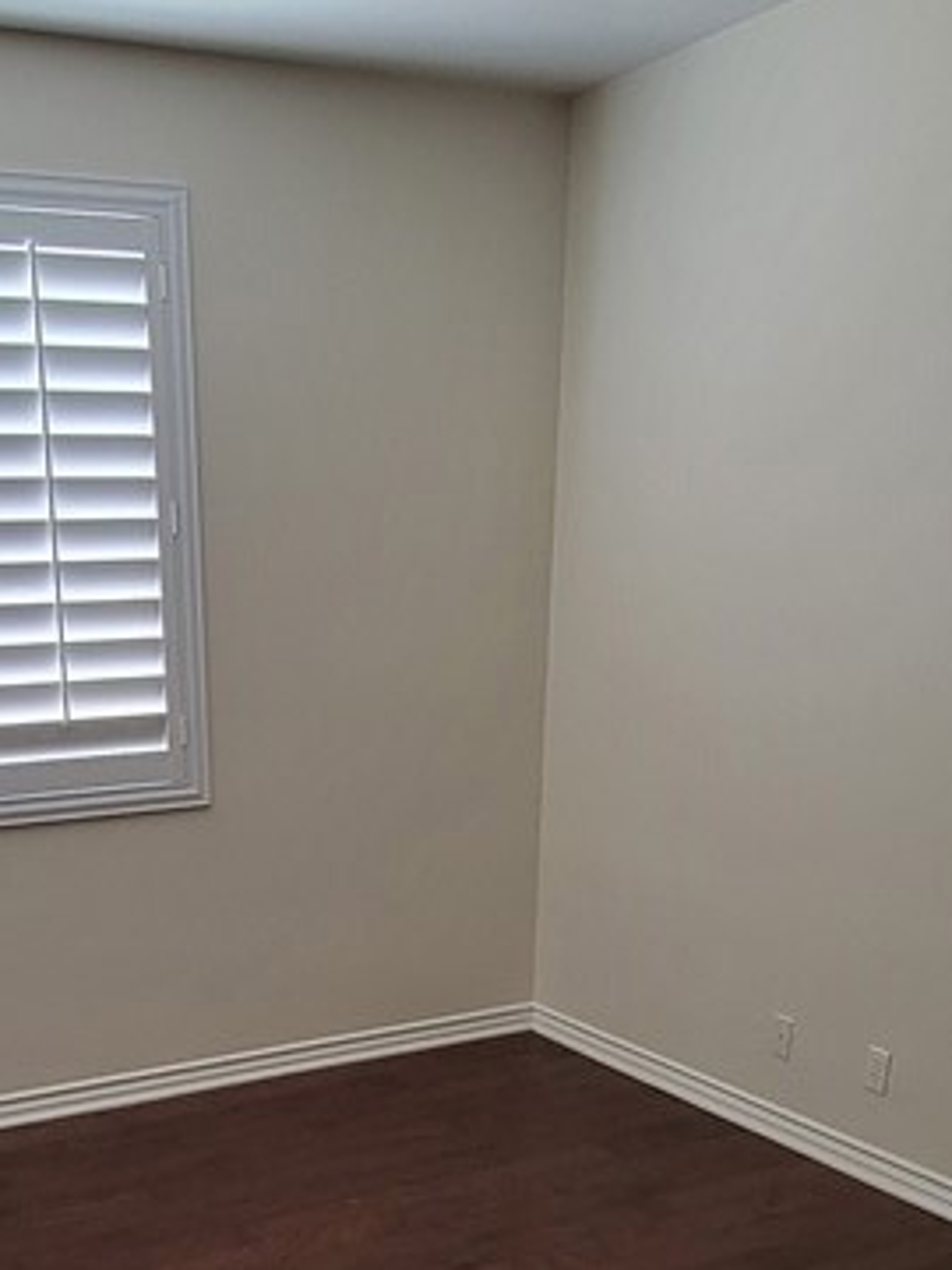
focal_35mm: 37
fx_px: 1357
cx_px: 328
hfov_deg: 38.3
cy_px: 1171
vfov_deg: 44.9
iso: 320
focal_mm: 2.2
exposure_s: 1/30
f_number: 2.2
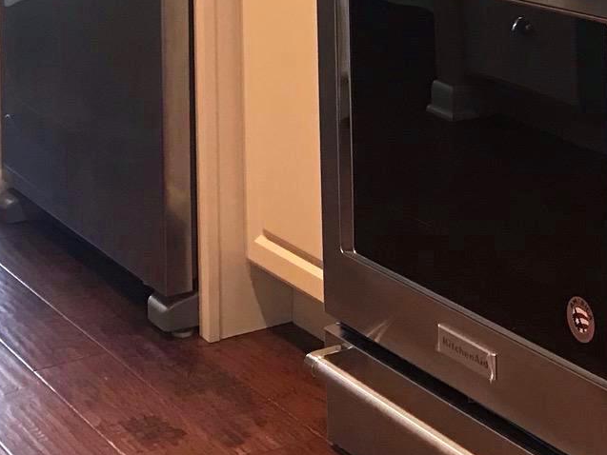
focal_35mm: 90
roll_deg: +0.5
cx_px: 510
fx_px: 1578
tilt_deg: -2.3
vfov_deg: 15.4
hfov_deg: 21.4
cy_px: -191
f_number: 1.8
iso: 50
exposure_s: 1/15
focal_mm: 3.99
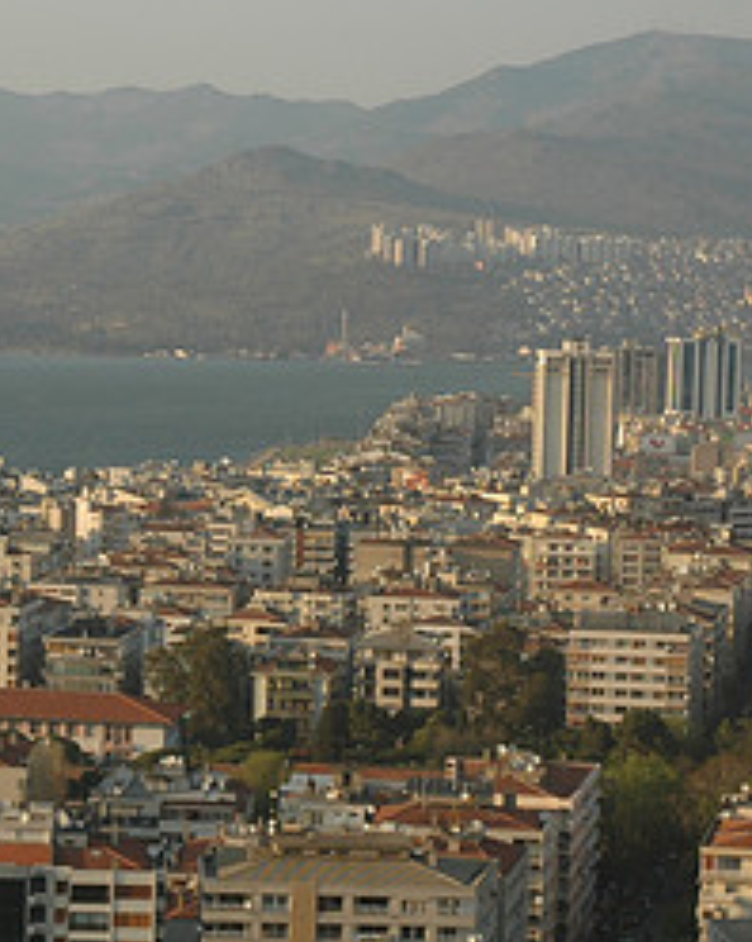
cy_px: 439
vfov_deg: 15.4
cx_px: 144
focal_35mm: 125
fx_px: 3482
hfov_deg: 12.3
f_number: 4.5
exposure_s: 1/250
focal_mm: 38
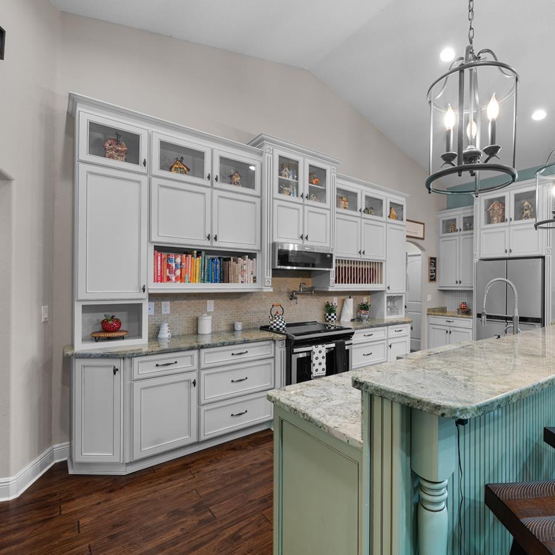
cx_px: 357
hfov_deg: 81.9
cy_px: 283
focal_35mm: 17
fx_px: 308
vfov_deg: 84.0
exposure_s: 2.5
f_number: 8
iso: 200
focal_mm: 12
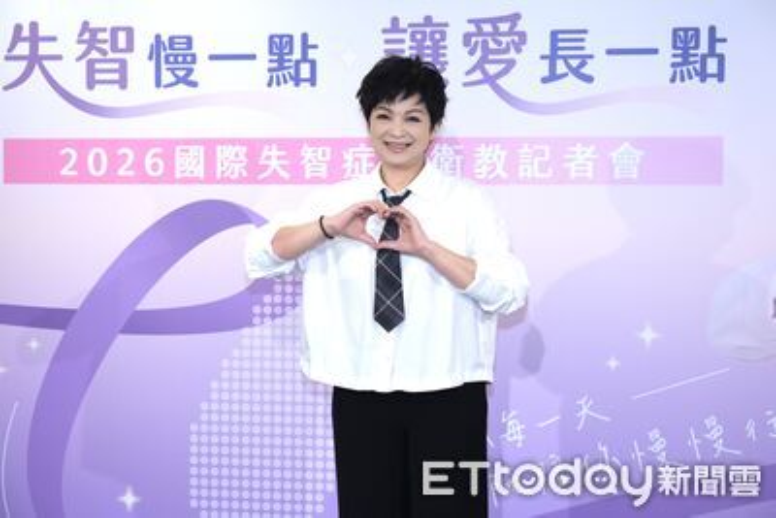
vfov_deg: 21.9
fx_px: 1337
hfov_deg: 32.4
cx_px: 388
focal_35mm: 62
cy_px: 259
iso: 2000
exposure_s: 1/250
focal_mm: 41.4
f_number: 3.2
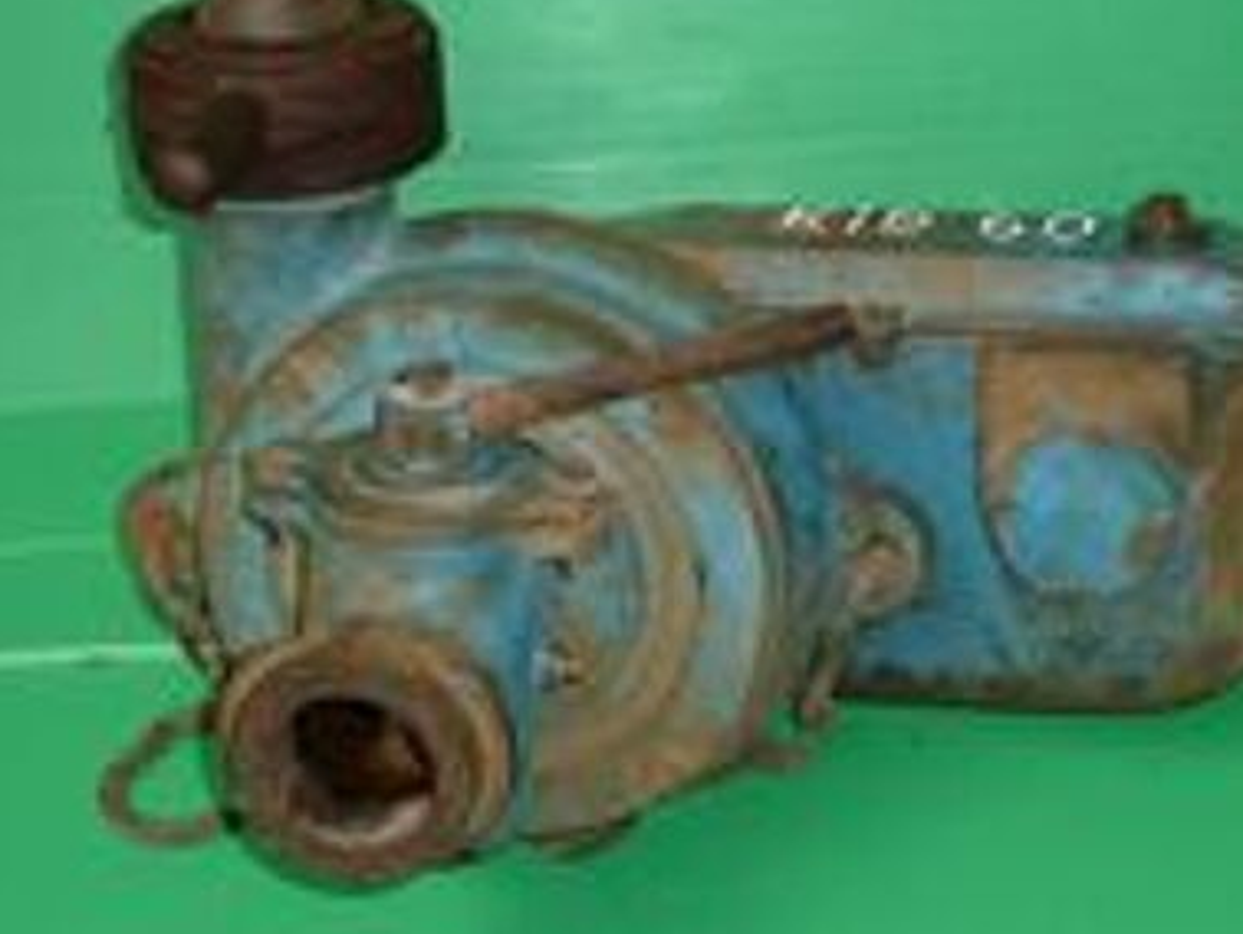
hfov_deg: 23.0
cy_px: 408
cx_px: 753
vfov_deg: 17.4
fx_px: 3054
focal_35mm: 85
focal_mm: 11
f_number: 4.1
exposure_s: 1/30
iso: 160
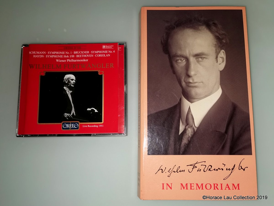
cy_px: 103
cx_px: 137
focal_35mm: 27
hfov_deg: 65.3
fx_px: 214
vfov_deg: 51.4
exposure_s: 1/100
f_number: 1.6
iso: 64
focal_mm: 5.56
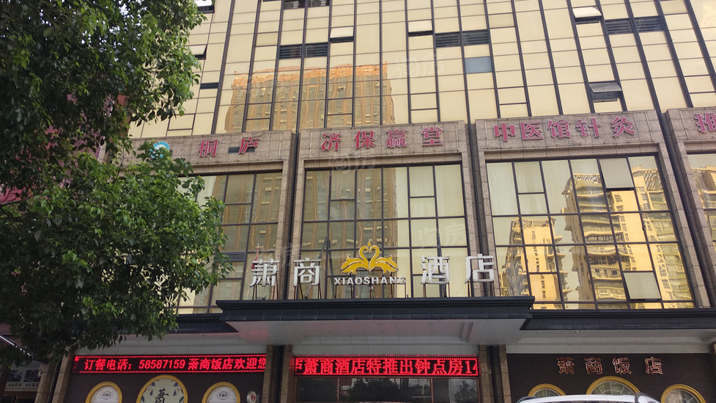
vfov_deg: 40.0
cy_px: 161
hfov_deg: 66.1
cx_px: 351
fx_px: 550
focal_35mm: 29
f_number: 2.2
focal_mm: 3.81
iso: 100
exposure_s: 1/224
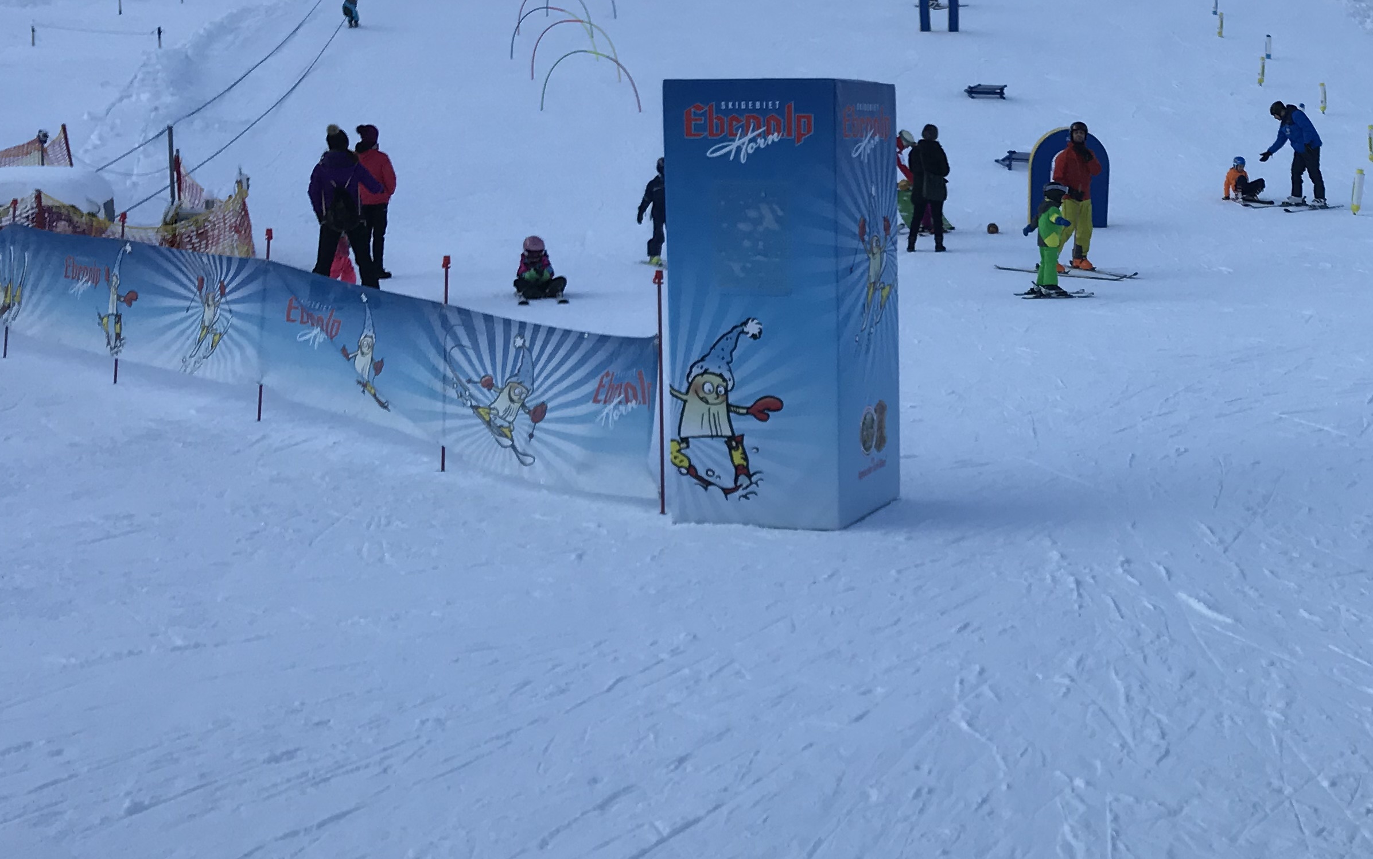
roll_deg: +0.4
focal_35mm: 50
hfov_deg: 38.7
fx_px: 1871
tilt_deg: -5.0
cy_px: 312
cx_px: 1106
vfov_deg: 25.7
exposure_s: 1/1597
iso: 20
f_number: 1.8
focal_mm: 3.99
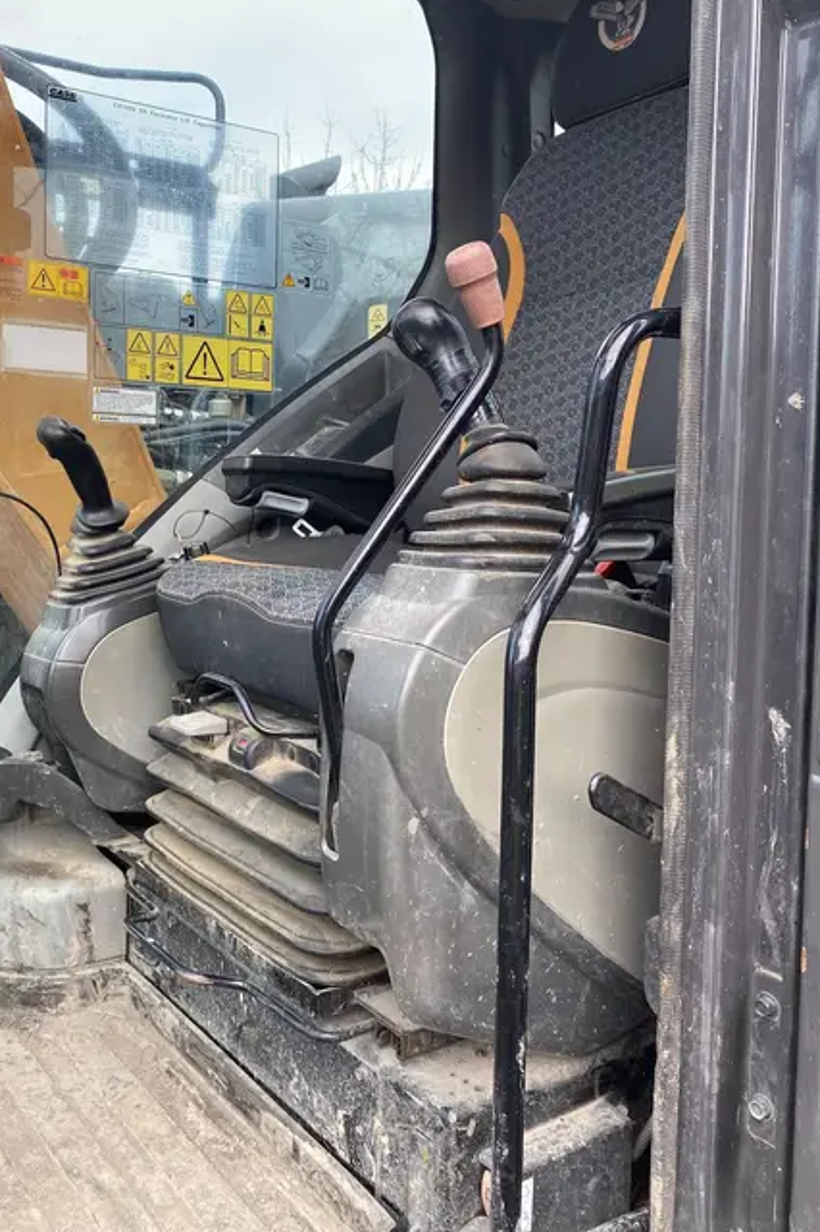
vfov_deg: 60.1
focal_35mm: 31
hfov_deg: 41.9
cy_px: 546
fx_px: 1060
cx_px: 298
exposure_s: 1/332
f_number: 1.8
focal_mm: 4.25
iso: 32
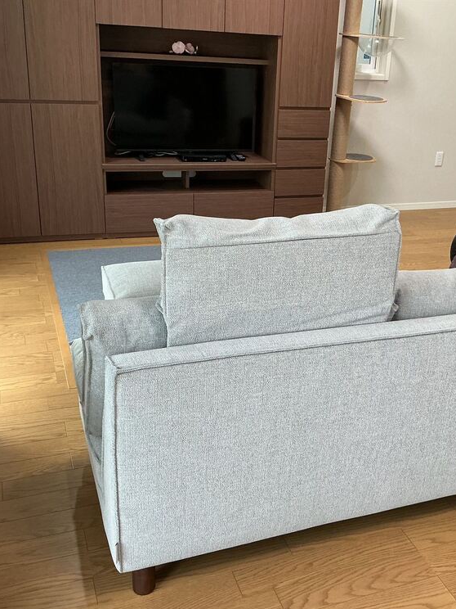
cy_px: 306
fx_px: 685
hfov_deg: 36.5
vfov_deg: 47.9
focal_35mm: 39
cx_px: 301
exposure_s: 1/60
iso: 64
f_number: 1.8
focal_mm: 3
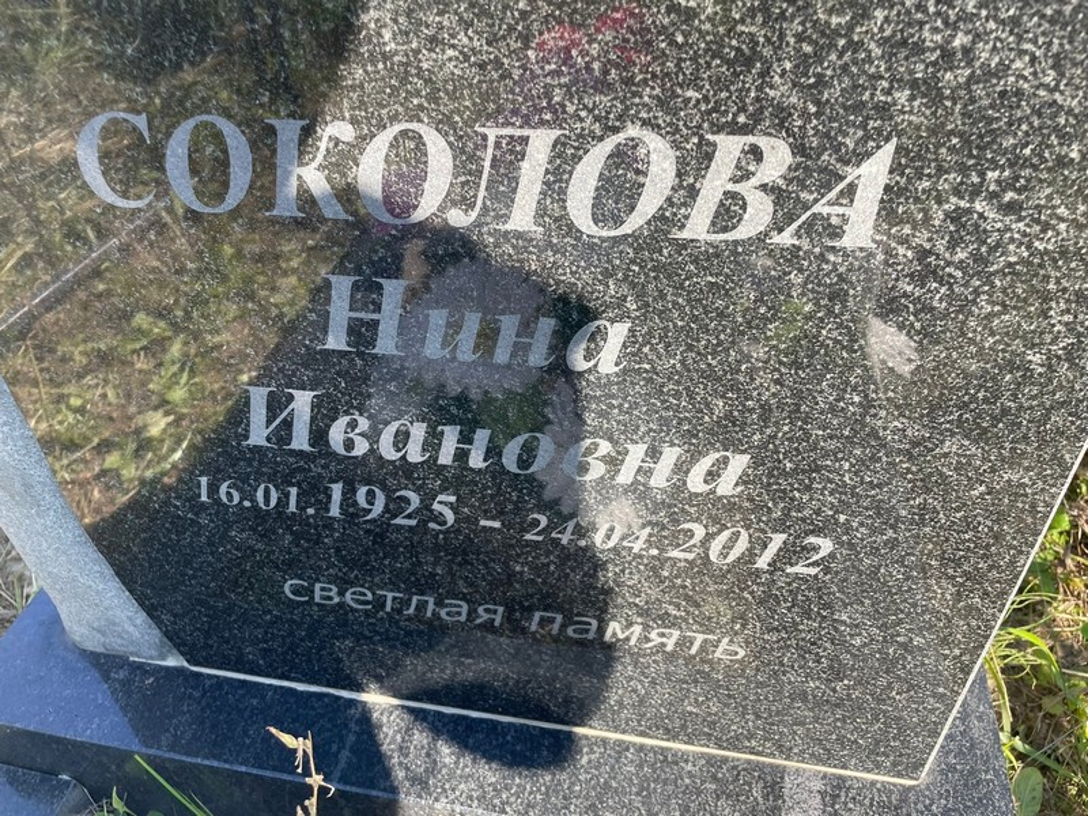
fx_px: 817
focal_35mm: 26
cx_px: 544
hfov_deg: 67.3
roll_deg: +6.5
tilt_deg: -37.3
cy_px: 408
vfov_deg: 53.1
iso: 32
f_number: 1.6
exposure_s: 1/530
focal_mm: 4.2
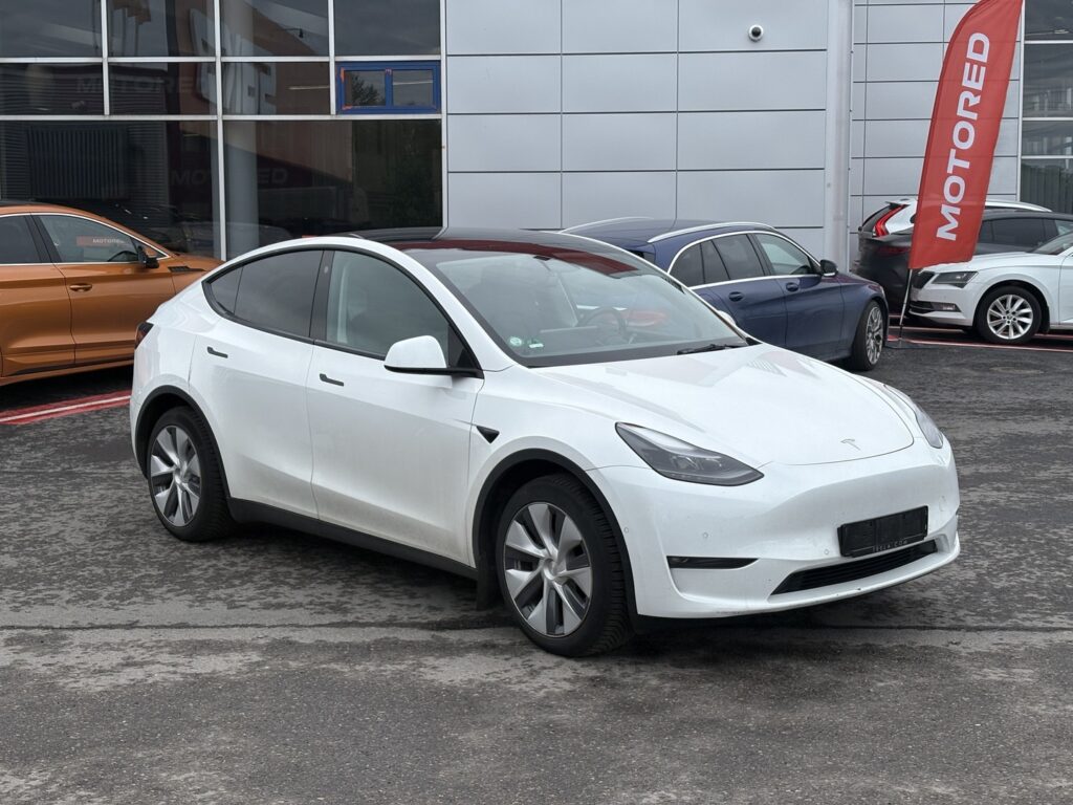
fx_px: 1612
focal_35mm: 52
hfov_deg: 36.8
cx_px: 536
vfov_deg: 28.0
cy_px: 402
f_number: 1.6
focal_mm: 5.96
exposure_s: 1/2545
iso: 32
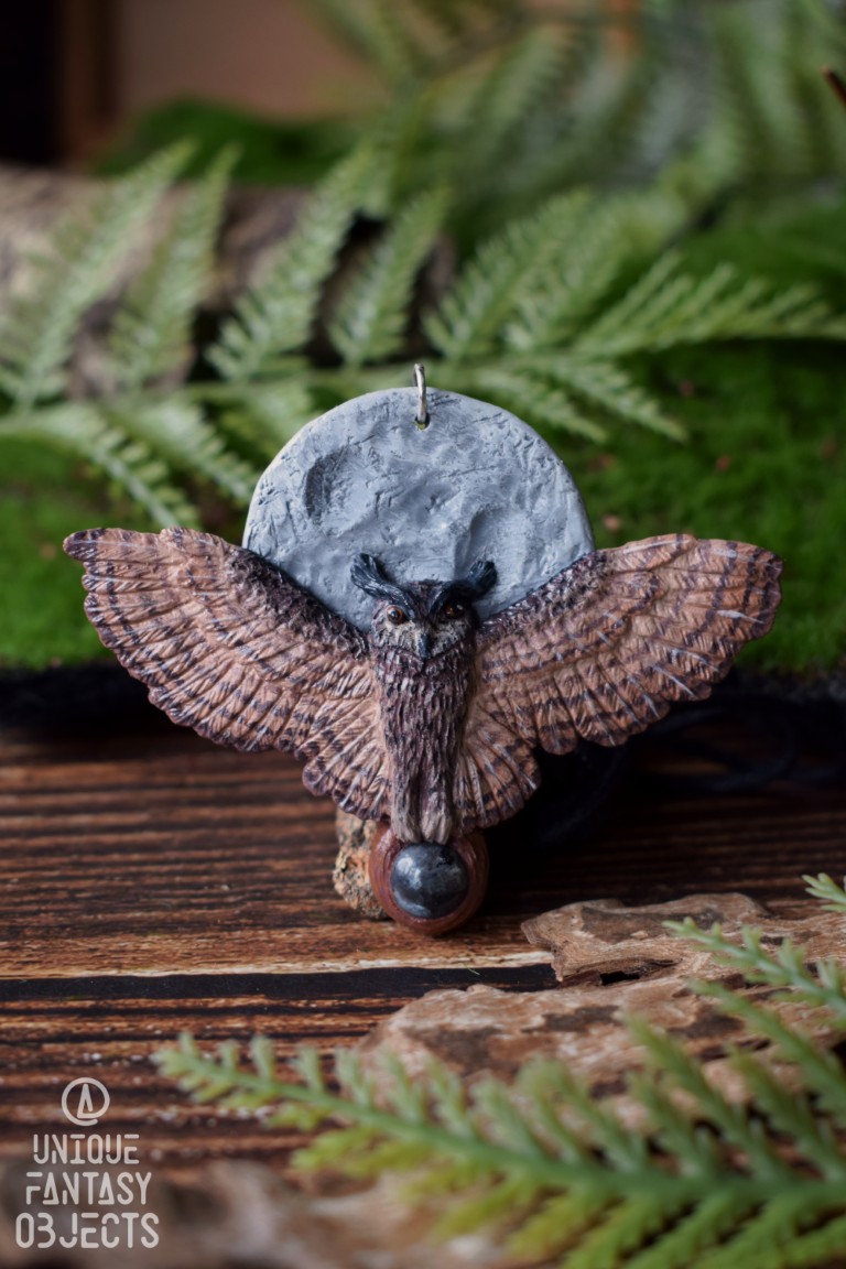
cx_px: 423
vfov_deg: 38.9
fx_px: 1798
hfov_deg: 26.5
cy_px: 634
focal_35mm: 51
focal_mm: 34
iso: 400
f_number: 5.6
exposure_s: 1/125
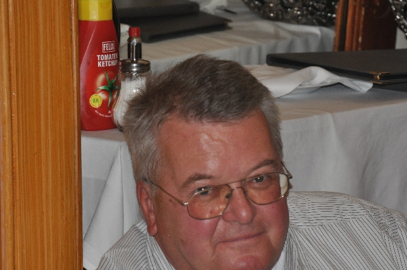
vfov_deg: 5.9
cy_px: 185
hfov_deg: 8.9
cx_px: 239
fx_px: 2627
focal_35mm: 233
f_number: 5.6
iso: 800
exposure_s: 1/60
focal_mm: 105
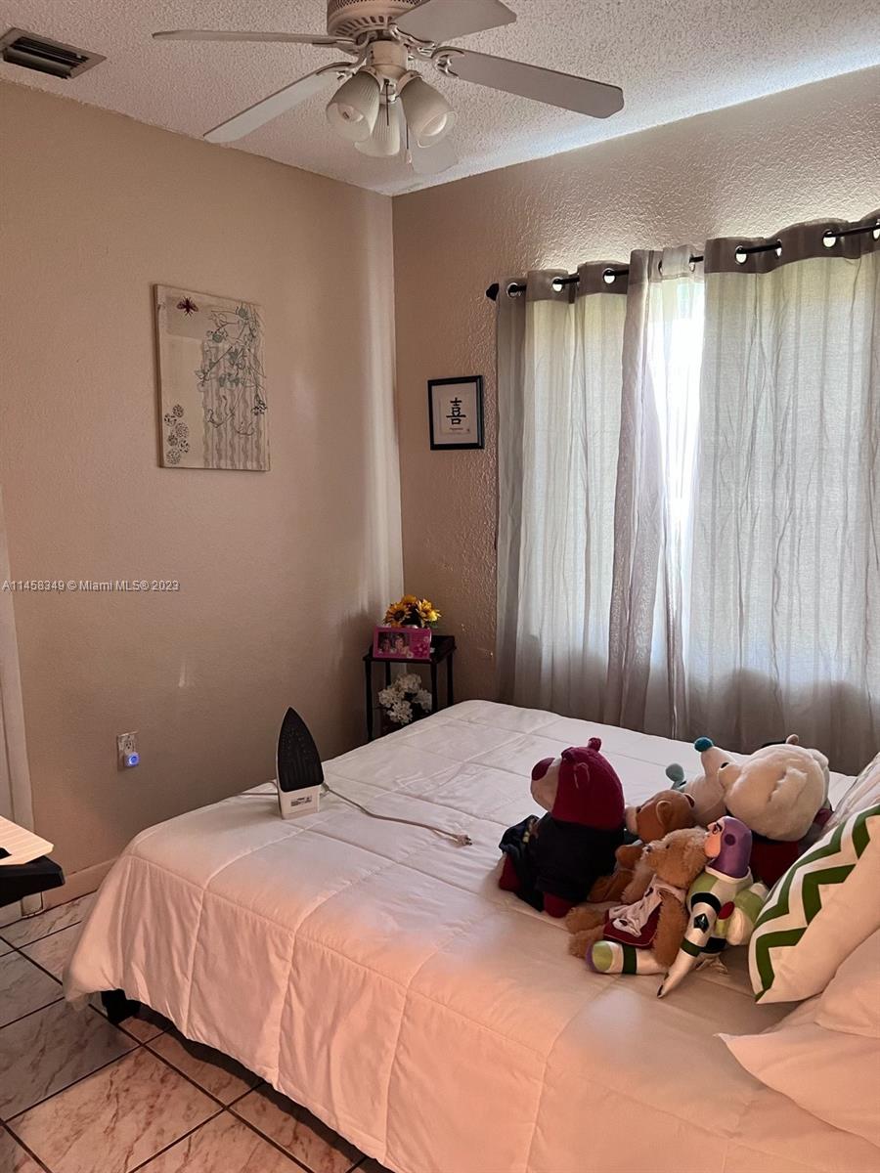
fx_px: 881
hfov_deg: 53.1
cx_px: 440
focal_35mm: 26
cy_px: 586
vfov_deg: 67.3
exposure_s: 1/60
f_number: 1.5
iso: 500
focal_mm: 5.7
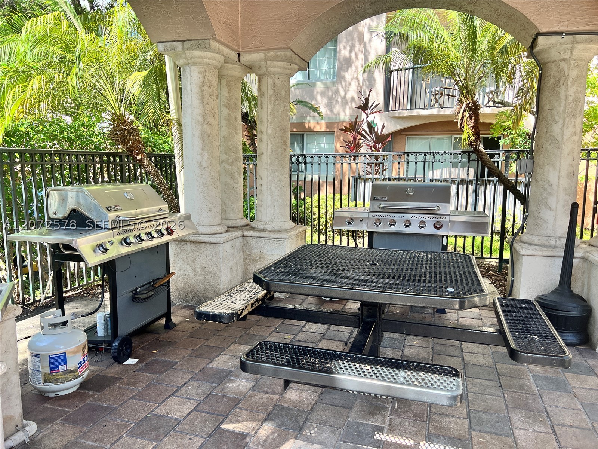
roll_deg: -0.6
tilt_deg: -7.4
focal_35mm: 26
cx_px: 299
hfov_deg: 67.3
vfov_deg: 53.1
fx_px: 449
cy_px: 224
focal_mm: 5.7
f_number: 1.5
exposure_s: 1/552
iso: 50
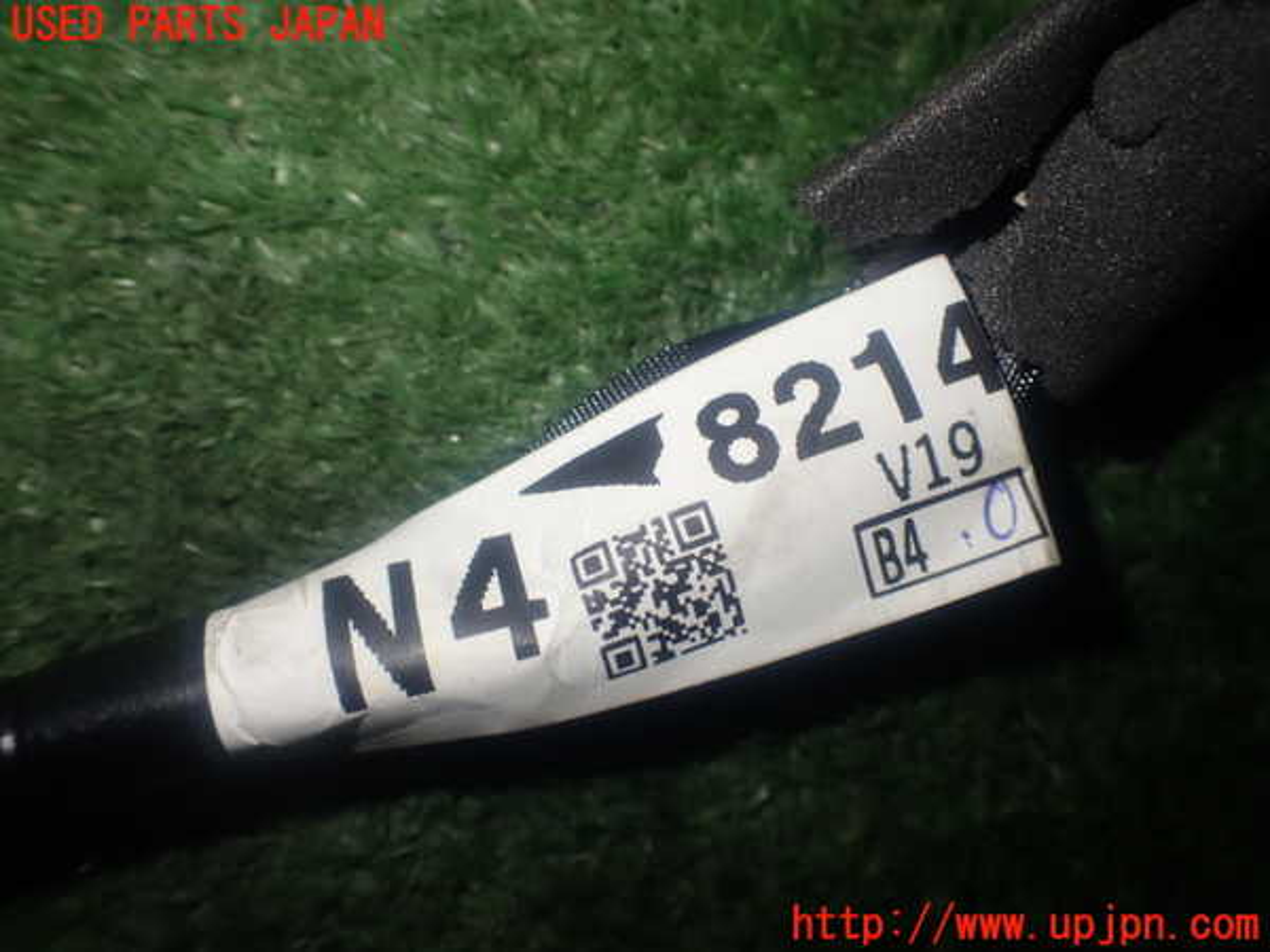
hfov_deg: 56.8
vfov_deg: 44.2
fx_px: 1174
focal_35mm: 32
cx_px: 635
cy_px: 476
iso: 100
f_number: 2.4
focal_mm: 5.79
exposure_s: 1/60
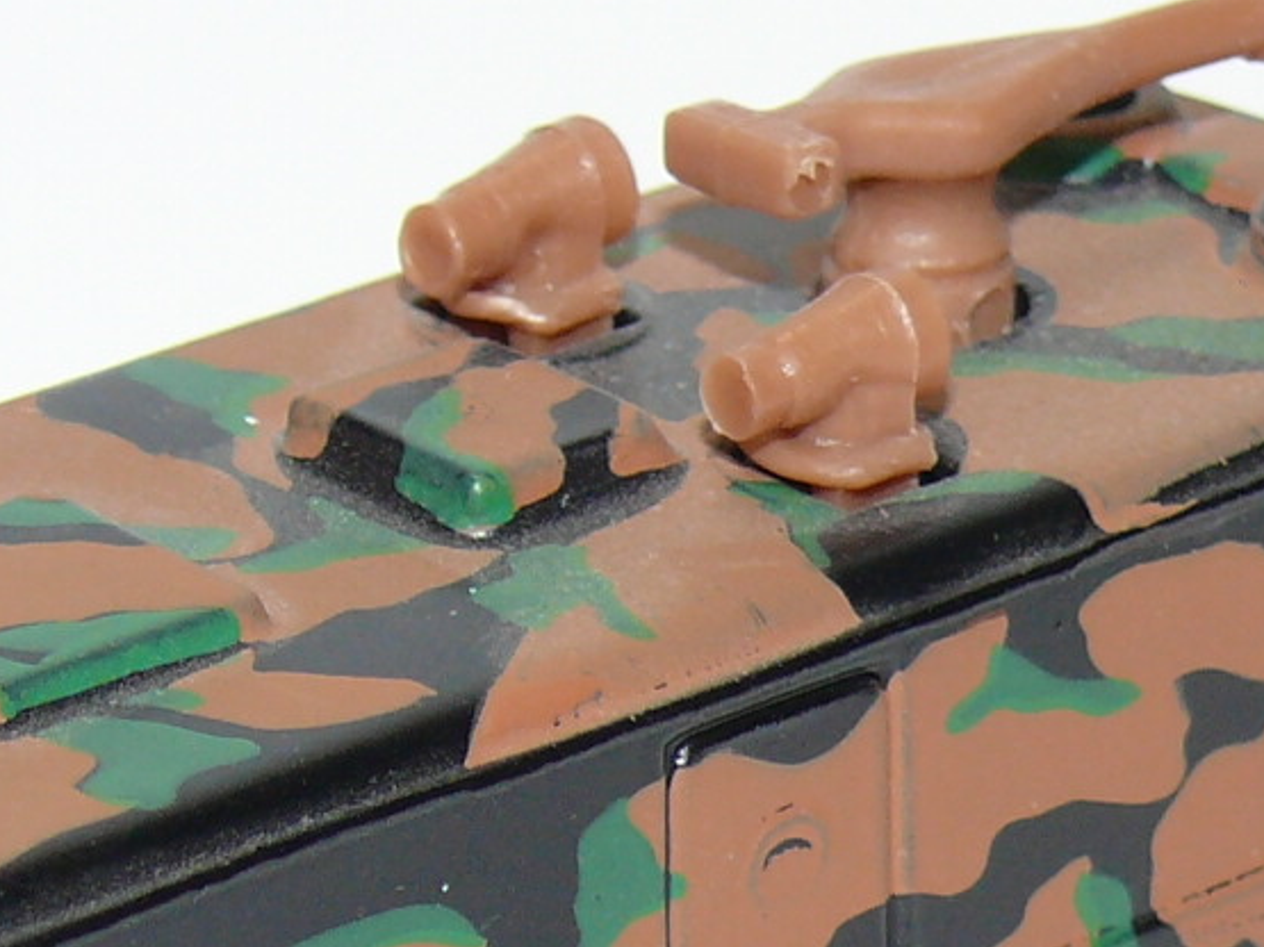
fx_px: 9784
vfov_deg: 5.5
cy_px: 892
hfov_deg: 7.4
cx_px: 412
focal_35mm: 268
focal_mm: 12.7
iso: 100
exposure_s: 1/30
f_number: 4
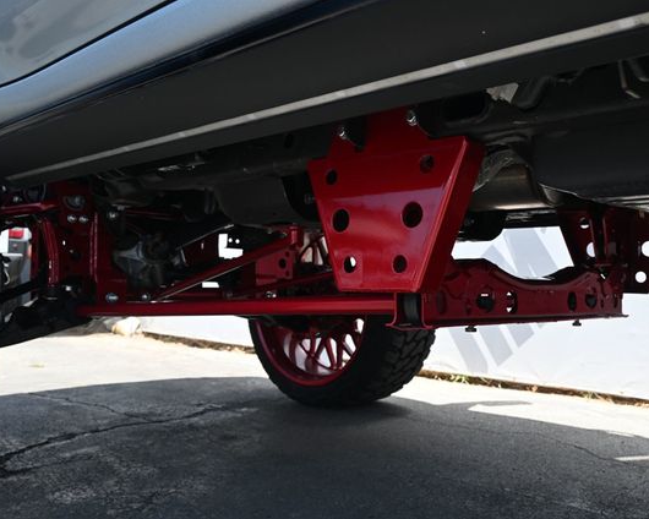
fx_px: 669
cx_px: 361
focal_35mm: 35
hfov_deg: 51.6
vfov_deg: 42.4
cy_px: 260
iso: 200
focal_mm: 20.5
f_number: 4
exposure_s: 1/250
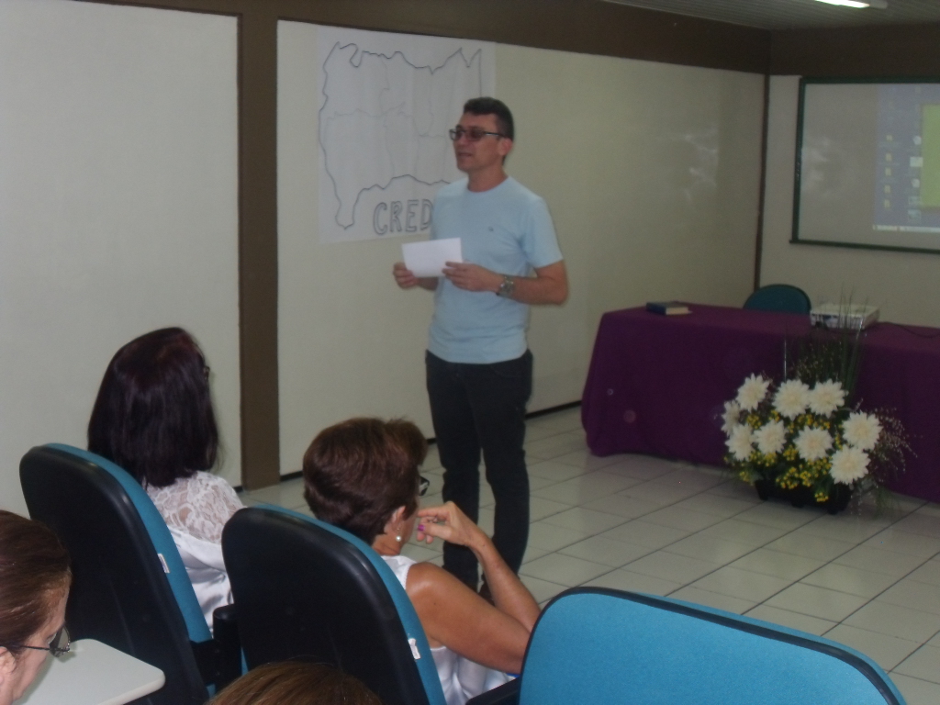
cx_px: 470
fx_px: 1358
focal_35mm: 50
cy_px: 352
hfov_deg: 38.2
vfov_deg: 29.1
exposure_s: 1/60
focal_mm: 8.4
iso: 200
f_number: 3.4
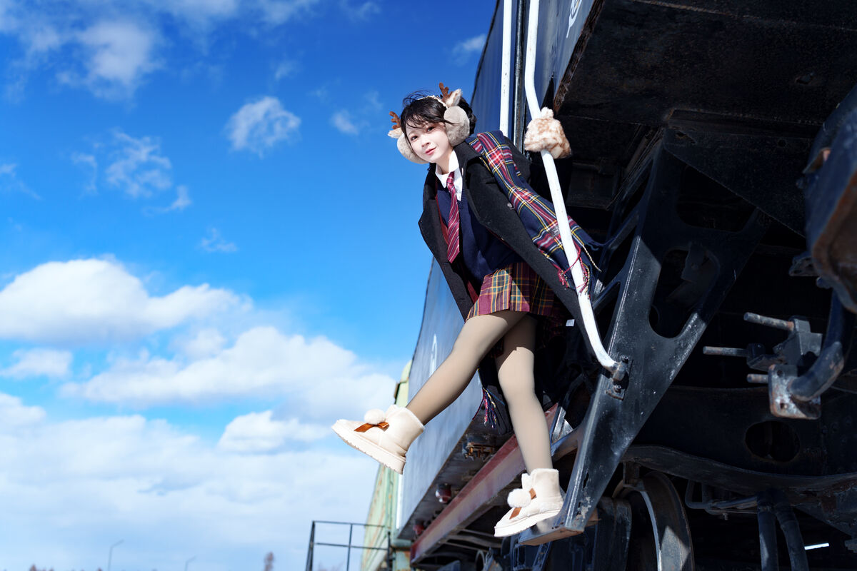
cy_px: 286
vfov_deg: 37.9
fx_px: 833
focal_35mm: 35
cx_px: 428
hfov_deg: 54.4
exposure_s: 1/3200
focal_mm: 35
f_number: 2.8
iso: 100
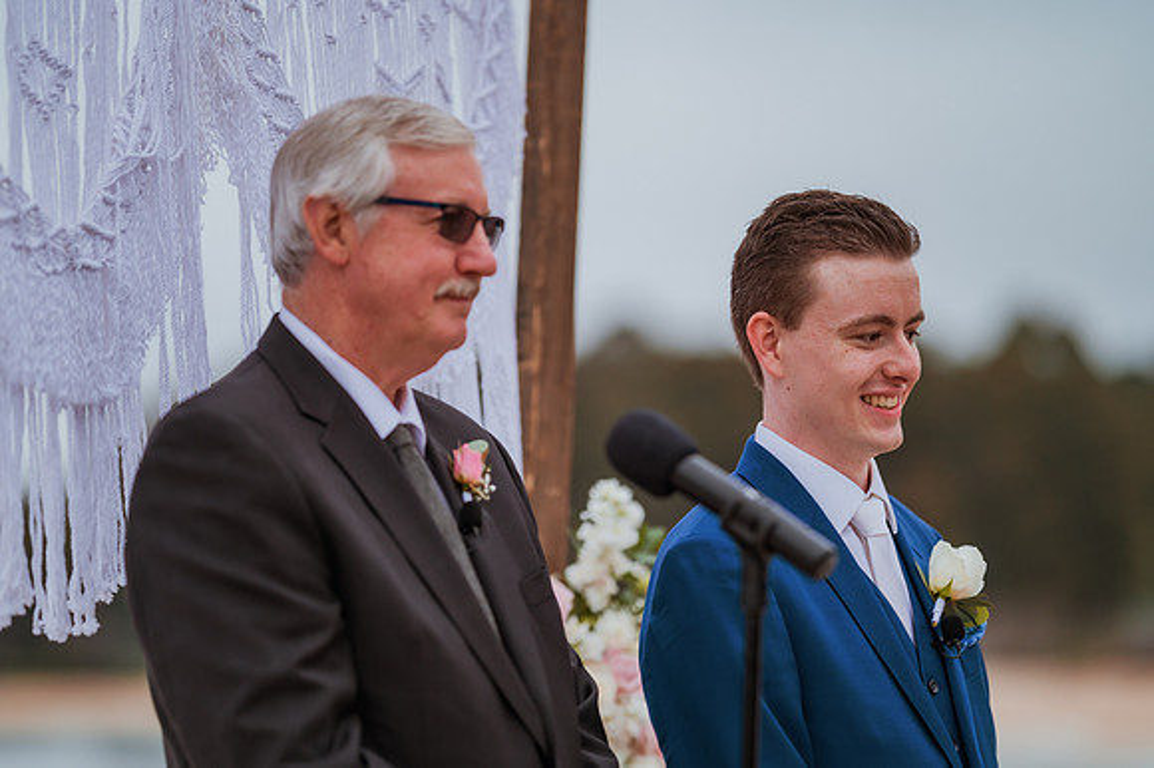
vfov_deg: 9.9
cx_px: 577
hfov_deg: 14.8
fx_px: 4433
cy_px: 384
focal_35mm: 138
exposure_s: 1/3200
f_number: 1.8
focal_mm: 135
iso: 500
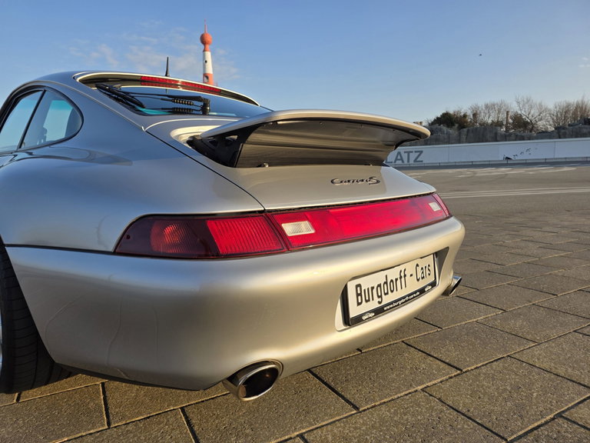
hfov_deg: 73.9
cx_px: 295
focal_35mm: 23
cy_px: 222
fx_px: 392
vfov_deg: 58.9
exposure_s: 1/4766
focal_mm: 6.3
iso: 80
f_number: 1.7
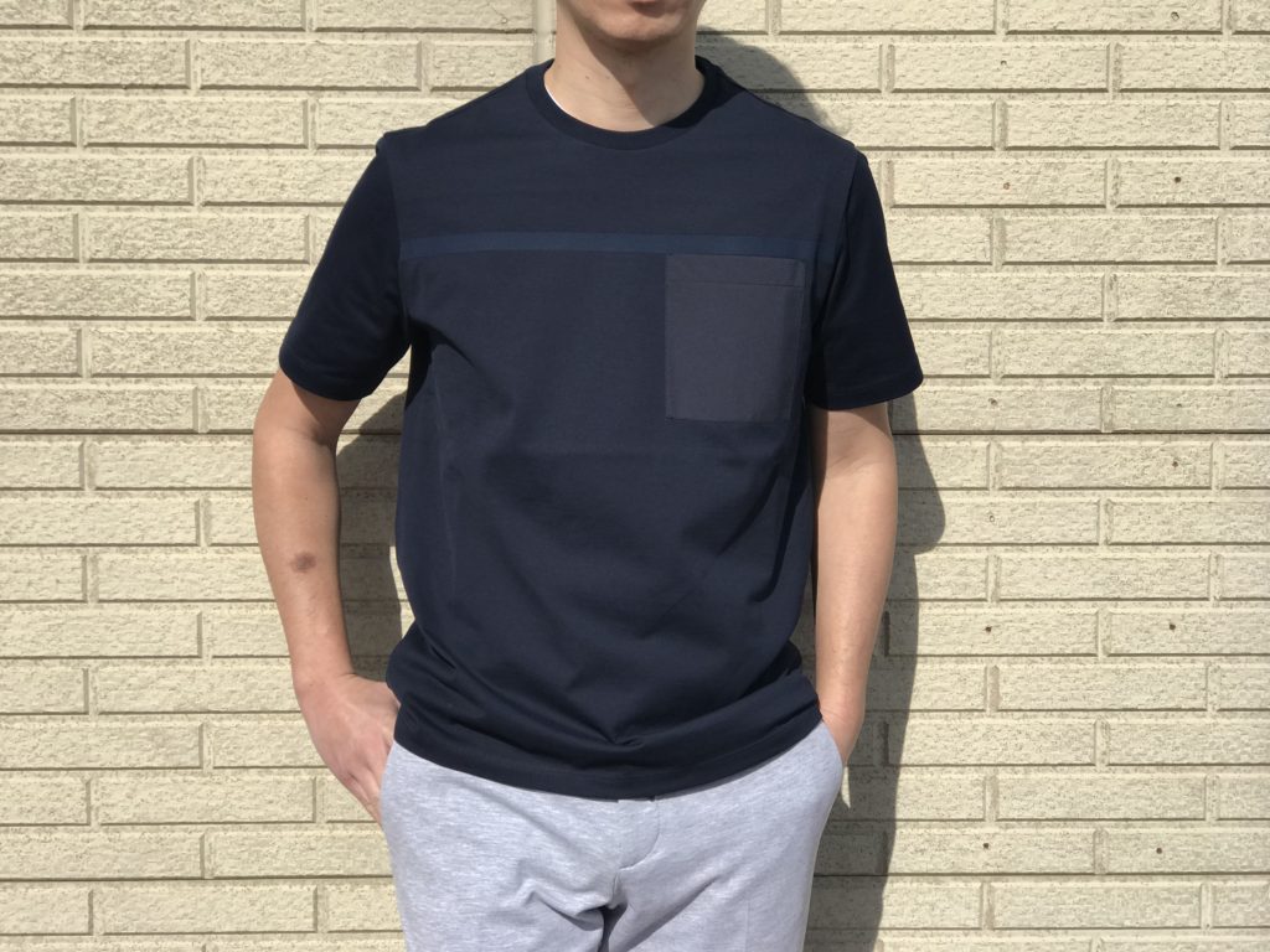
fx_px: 2091
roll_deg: -0.1
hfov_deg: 33.8
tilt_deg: -4.2
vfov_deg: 25.7
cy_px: 476
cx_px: 635
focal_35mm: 57
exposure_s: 1/1546
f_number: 2.8
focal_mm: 6.6
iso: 20
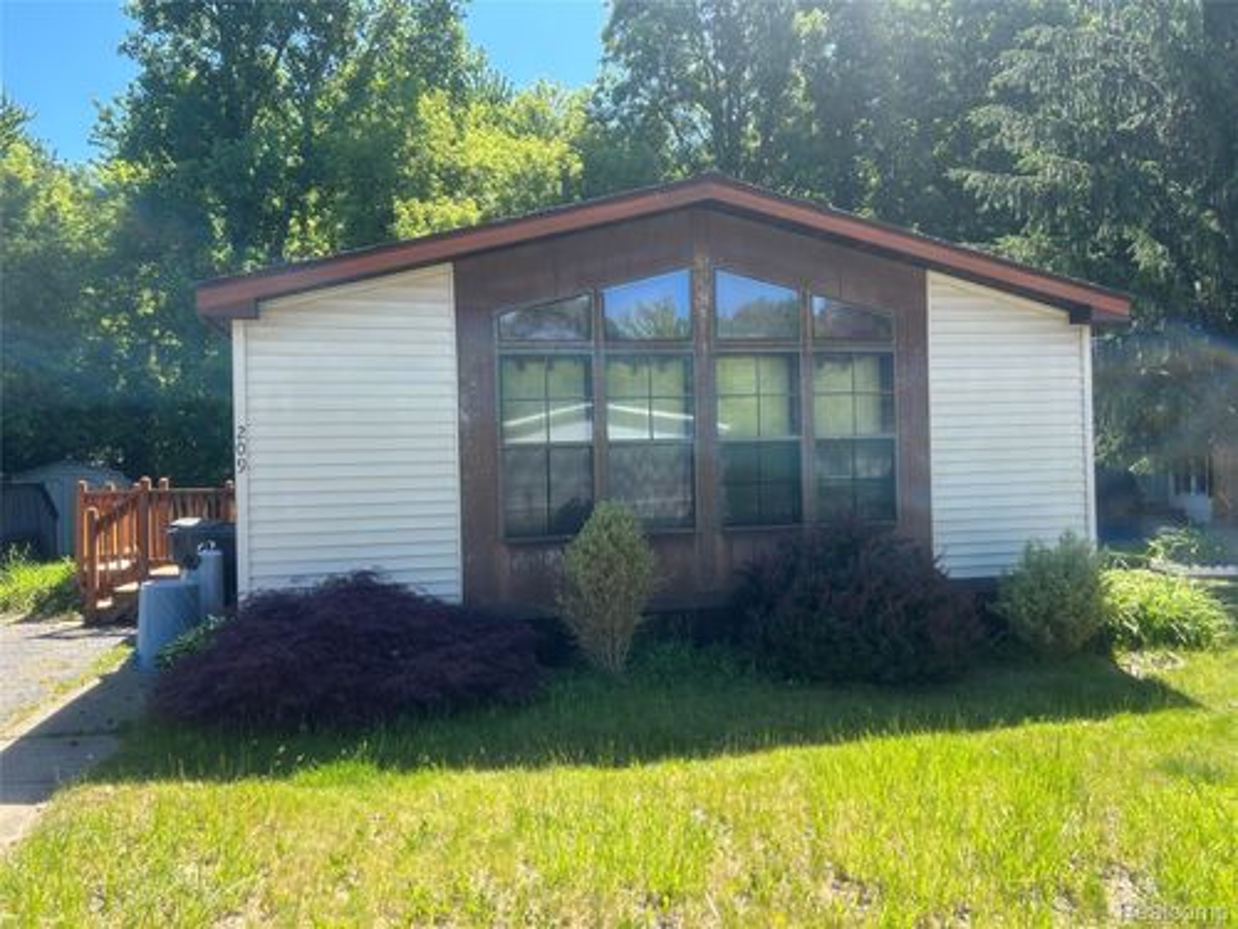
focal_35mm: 26
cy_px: 464
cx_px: 619
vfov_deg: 53.1
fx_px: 930
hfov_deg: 67.3
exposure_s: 1/1079
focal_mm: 5.7
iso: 50
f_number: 1.5
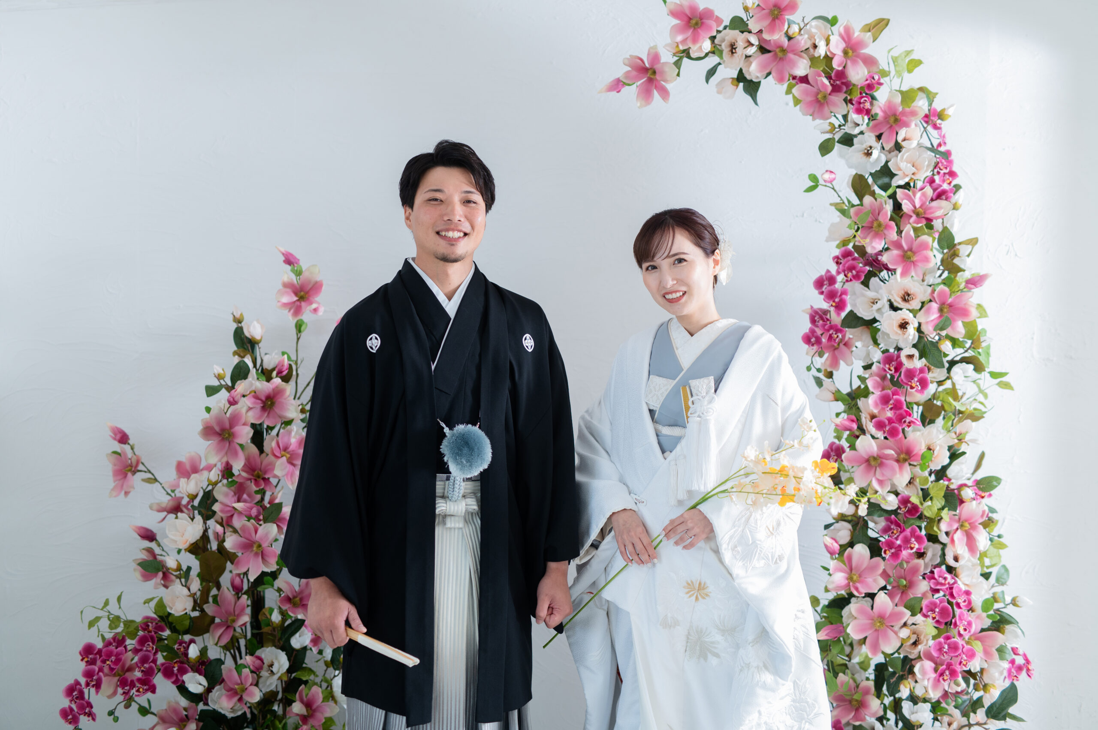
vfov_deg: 27.0
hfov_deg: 39.6
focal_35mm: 50
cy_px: 365
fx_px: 1524
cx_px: 549
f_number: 2.2
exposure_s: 1/160
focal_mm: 50
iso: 500
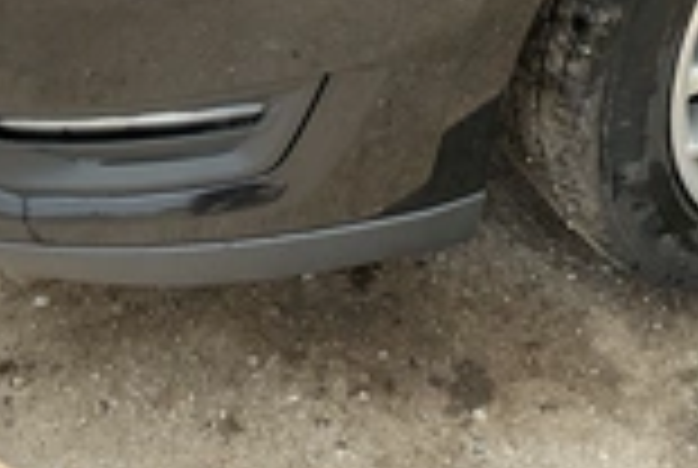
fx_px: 1457
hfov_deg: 26.7
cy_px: -166
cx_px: 486
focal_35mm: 75
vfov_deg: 17.0
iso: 25
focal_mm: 3
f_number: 1.8
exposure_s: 1/514
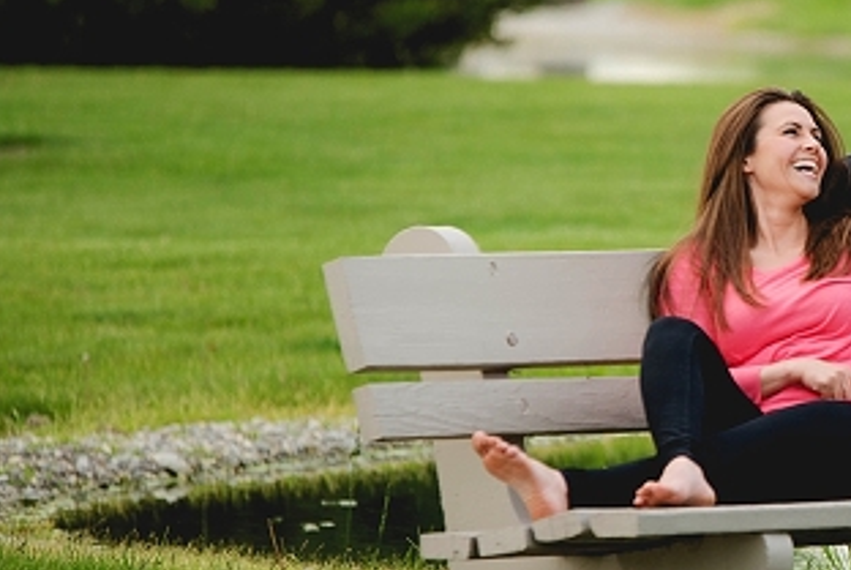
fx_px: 11647
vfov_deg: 2.8
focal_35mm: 492
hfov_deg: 4.2
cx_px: 930
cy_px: 280
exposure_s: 1/250
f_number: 3.5
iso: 200
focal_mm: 200
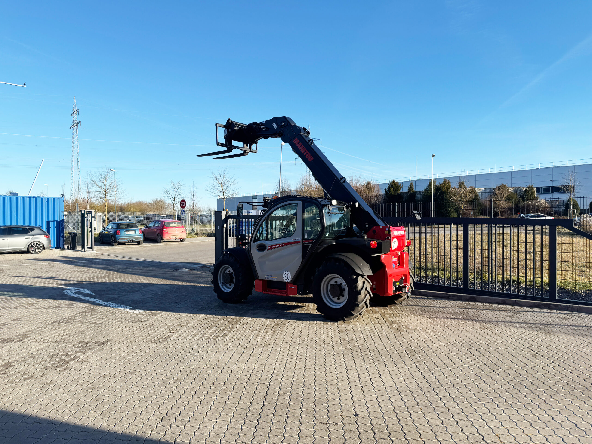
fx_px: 410
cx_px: 296
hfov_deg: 71.6
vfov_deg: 56.8
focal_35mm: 24
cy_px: 222
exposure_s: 1/2833
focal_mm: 6.76
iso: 80
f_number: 1.78
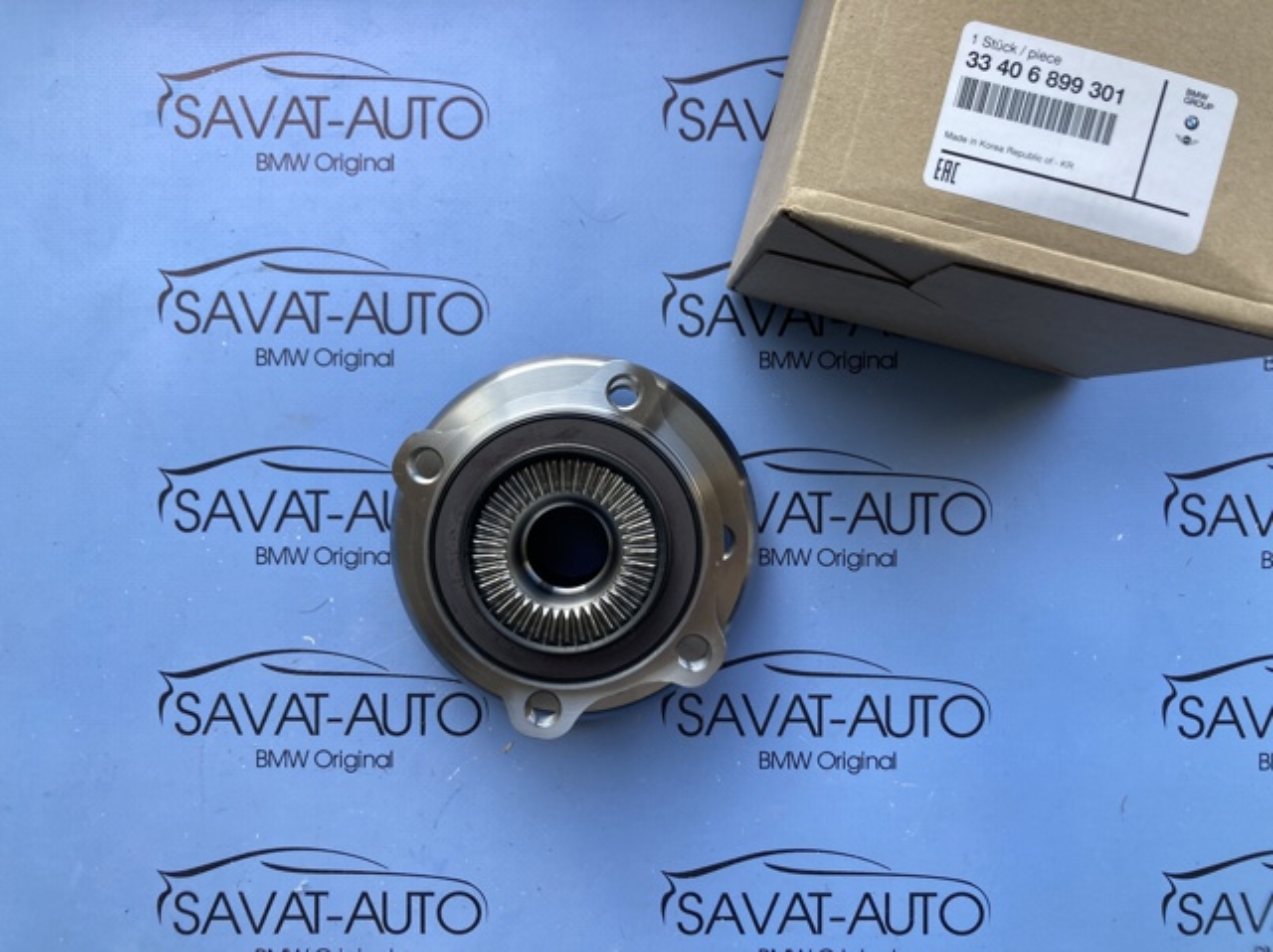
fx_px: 1029
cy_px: 476
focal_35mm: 28
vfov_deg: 49.7
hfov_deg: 63.5
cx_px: 636
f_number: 1.8
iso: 32
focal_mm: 3.99
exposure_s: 1/121
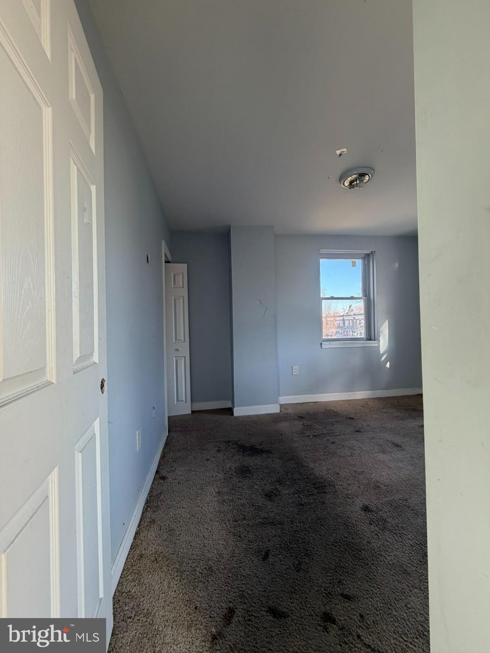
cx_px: 245
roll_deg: +1.1
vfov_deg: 102.1
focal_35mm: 14
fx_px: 264
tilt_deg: +0.5
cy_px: 326
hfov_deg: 85.7
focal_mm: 2.22
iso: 160
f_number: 2.2
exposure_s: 1/121
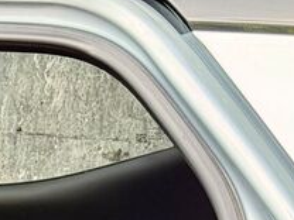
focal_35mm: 197
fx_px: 1673
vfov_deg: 7.3
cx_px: -261
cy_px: 439
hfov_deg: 9.5
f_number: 1.78
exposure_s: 1/97
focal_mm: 6.76
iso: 125
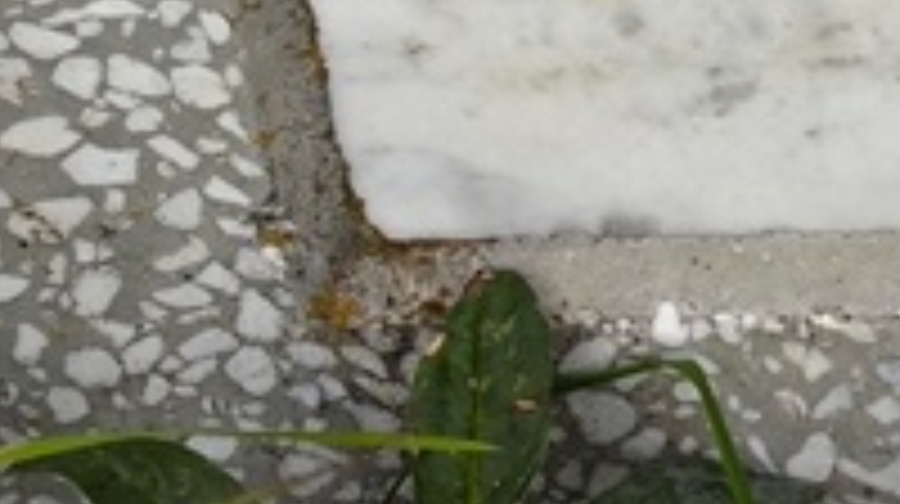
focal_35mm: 218
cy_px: -410
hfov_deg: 9.7
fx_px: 5197
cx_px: 1159
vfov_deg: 5.5
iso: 50
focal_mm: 4.71
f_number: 1.7
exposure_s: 1/140
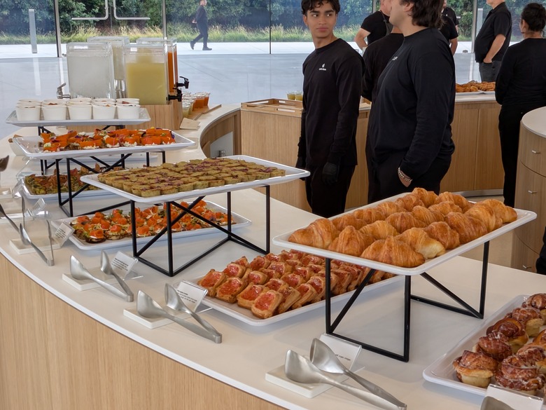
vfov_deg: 29.7
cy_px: 205
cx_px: 273
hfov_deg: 38.9
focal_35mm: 49
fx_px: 773
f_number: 1.7
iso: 88
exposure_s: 1/196
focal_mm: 4.53
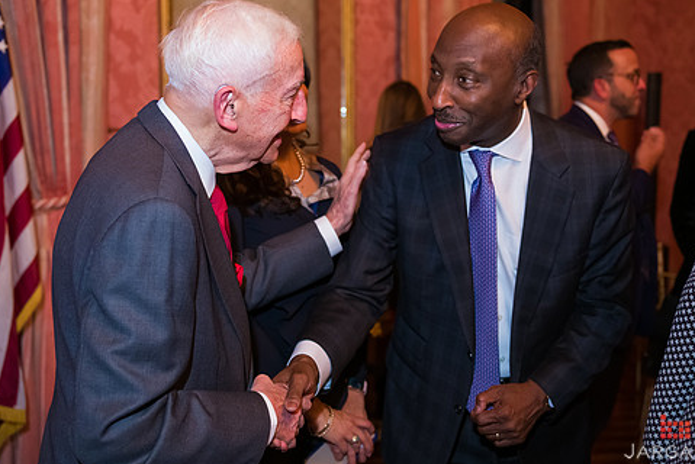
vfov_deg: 29.3
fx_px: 889
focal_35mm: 46
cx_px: 342
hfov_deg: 42.7
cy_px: 210
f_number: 3.2
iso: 3200
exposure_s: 1/100
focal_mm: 38
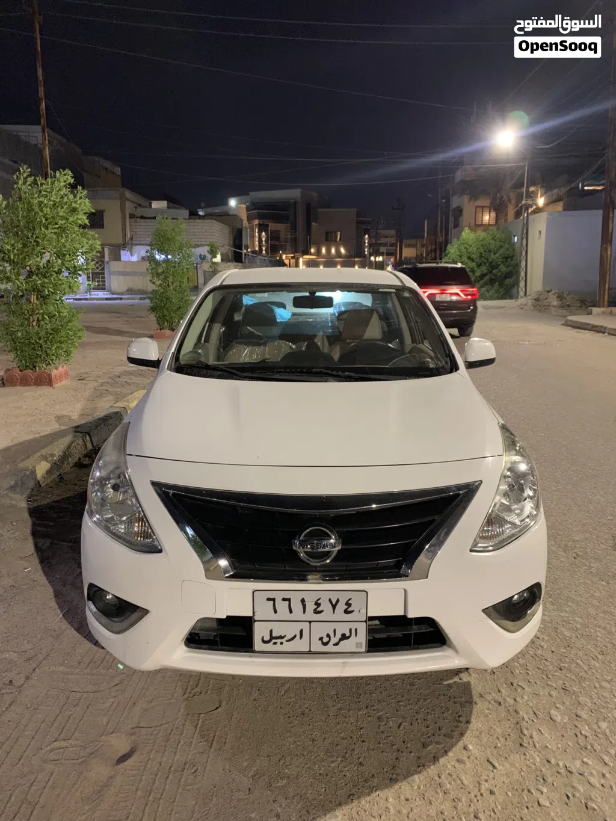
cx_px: 308
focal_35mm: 26
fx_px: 617
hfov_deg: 53.1
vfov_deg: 67.3
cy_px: 410
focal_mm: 4.25
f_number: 1.8
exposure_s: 1/30
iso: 500
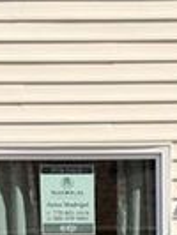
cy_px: 208
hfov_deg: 12.3
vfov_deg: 16.2
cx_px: 163
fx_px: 817
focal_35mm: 120
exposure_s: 1/1770
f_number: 1.78
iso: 80
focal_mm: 6.76
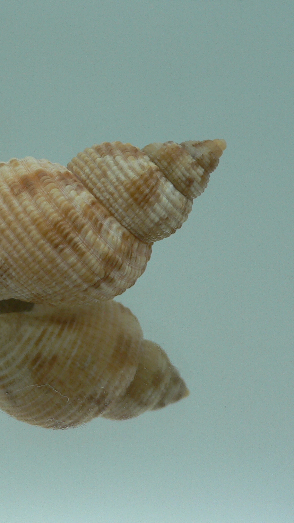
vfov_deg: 40.6
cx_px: 66
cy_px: 261
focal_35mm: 51
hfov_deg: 23.2
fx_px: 707
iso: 80
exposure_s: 1/60
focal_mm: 4.6
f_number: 2.8
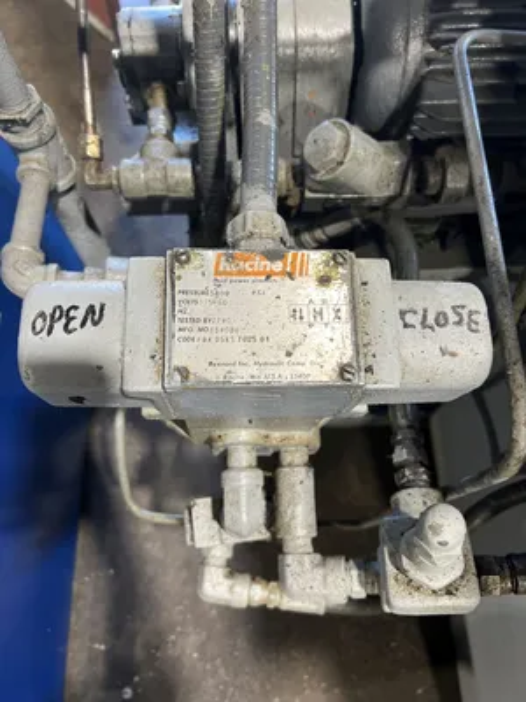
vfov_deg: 67.3
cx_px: 263
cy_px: 351
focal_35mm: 26
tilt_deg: -66.3
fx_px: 527
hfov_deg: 53.1
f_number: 1.5
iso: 125
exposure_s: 1/120
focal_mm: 5.7
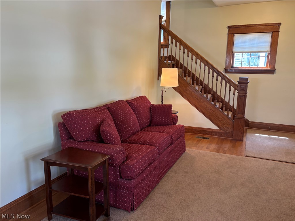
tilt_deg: -8.1
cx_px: 148
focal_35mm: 26
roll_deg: -0.3
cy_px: 110
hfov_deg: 67.3
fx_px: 222
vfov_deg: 53.1
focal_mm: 5.96
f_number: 1.6
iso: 160
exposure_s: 1/60
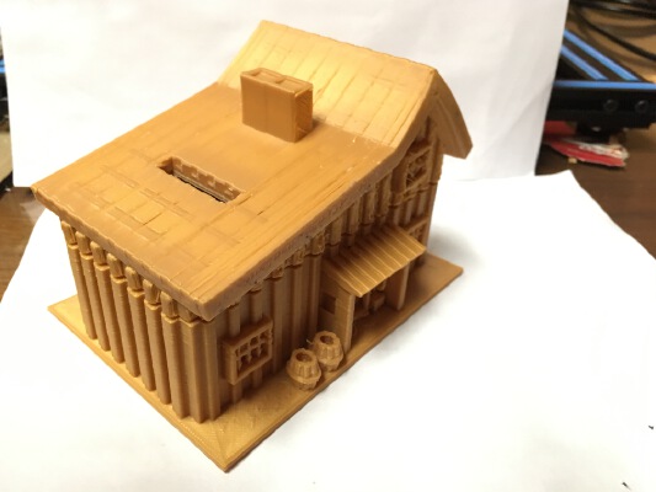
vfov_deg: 48.2
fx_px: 550
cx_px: 328
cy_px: 246
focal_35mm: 29
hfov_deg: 61.6
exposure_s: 1/30
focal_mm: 4.15
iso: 200
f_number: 2.2
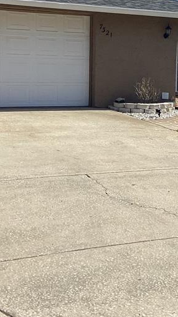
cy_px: 96
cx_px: 148
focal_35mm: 68
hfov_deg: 17.5
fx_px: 571
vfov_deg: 30.7
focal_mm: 3.3
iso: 25
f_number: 2.4
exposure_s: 1/2331
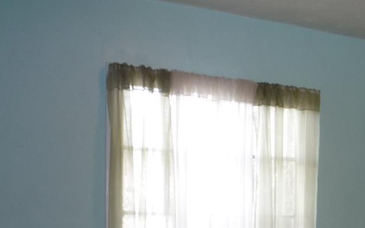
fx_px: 736
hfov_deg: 26.0
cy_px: 273
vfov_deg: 16.9
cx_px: 391
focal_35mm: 74
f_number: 3.3
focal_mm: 5.2
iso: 100
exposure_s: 1/30
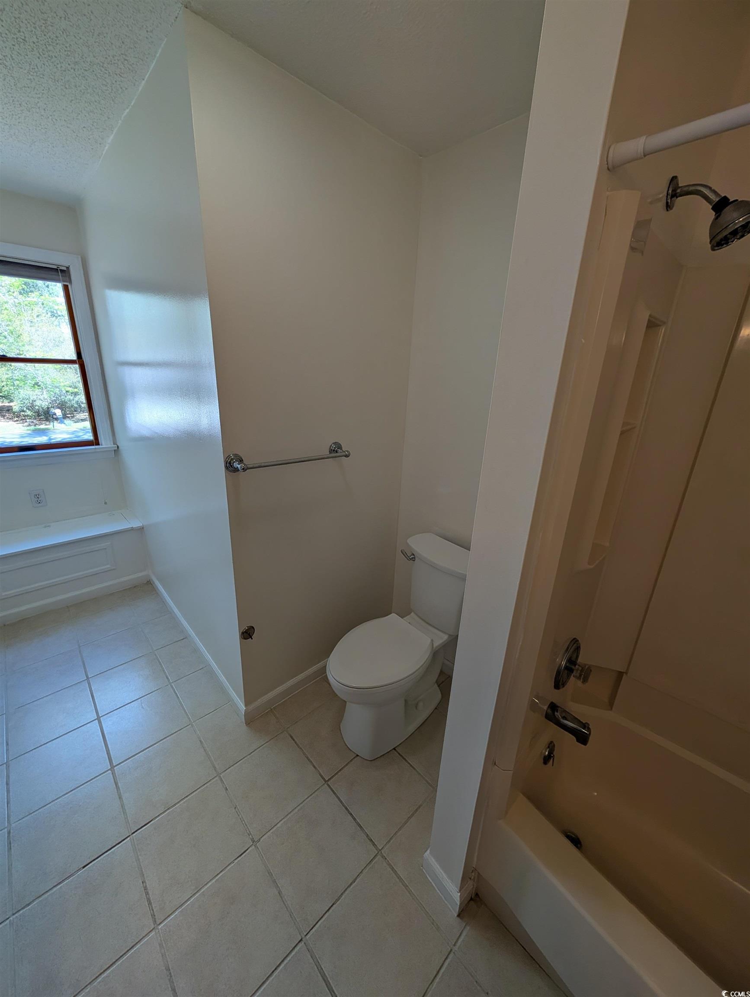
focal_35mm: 12
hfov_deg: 94.6
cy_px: 498
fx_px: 346
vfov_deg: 110.5
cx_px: 375
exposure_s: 1/161
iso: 55
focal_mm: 2.02
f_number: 1.7
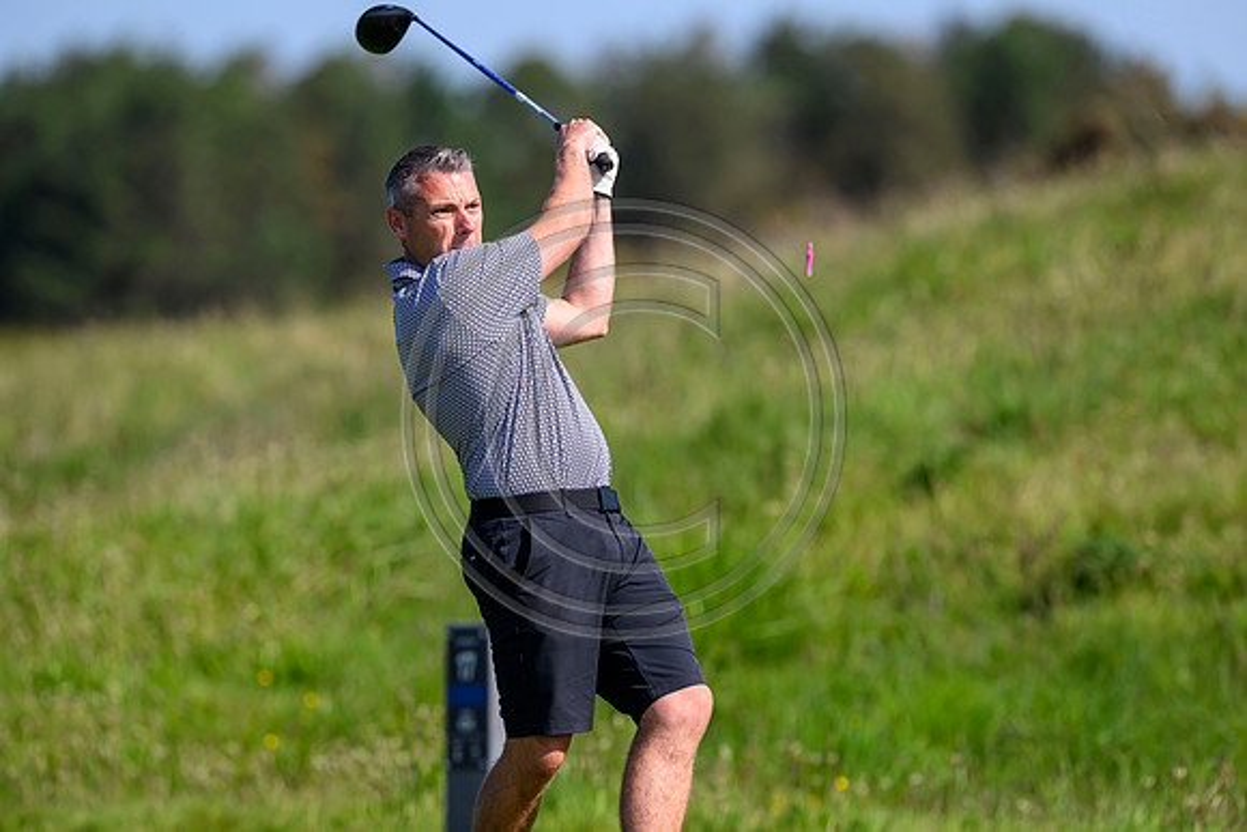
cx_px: 624
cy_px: 416
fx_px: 13858
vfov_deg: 3.4
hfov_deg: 5.2
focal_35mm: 400
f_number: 4.5
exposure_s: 1/4000
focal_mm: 400
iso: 500
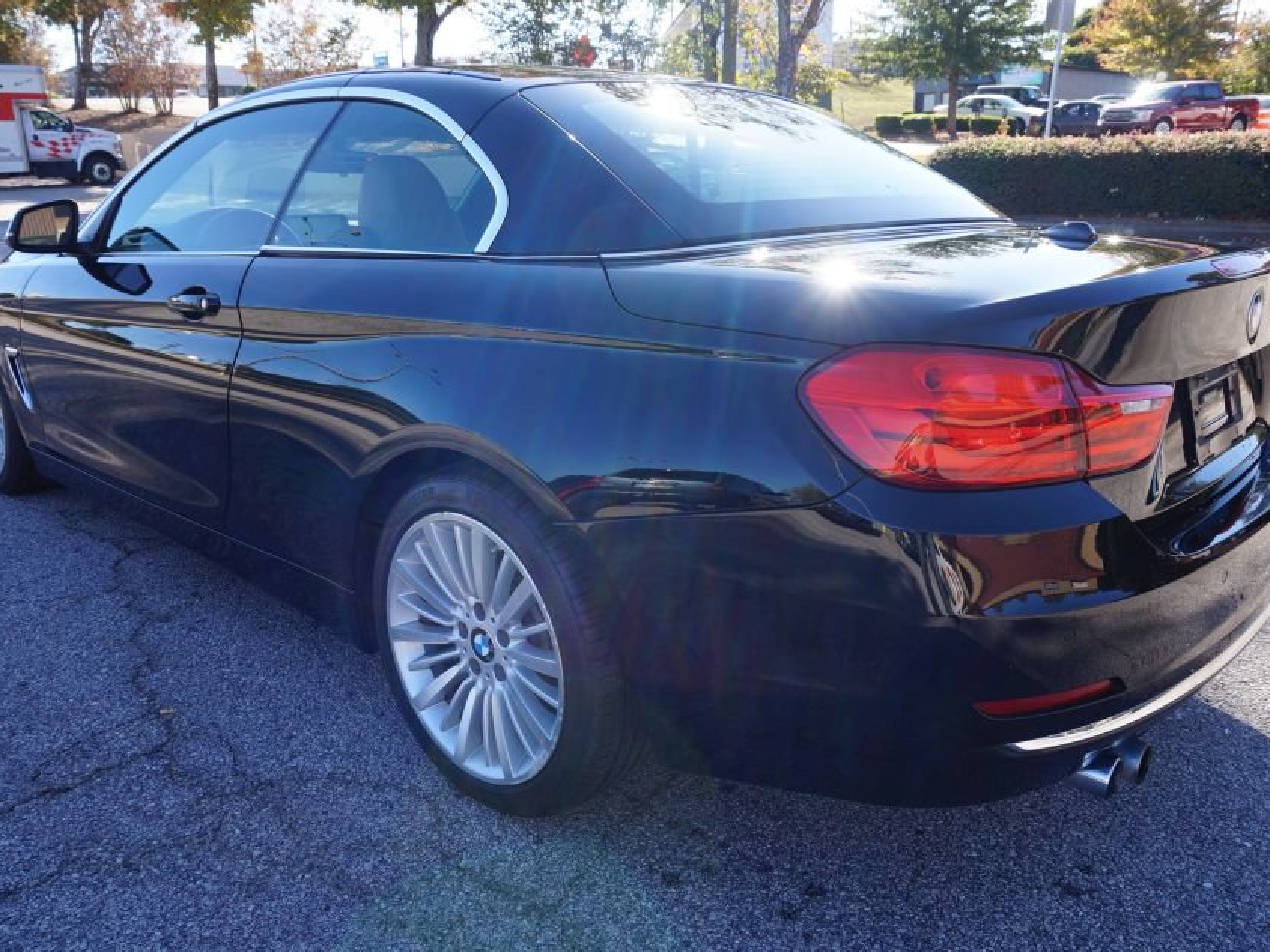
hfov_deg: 63.4
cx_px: 618
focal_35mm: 28
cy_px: 484
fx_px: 1027
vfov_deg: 49.7
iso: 100
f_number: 8
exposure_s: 1/80
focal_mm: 16
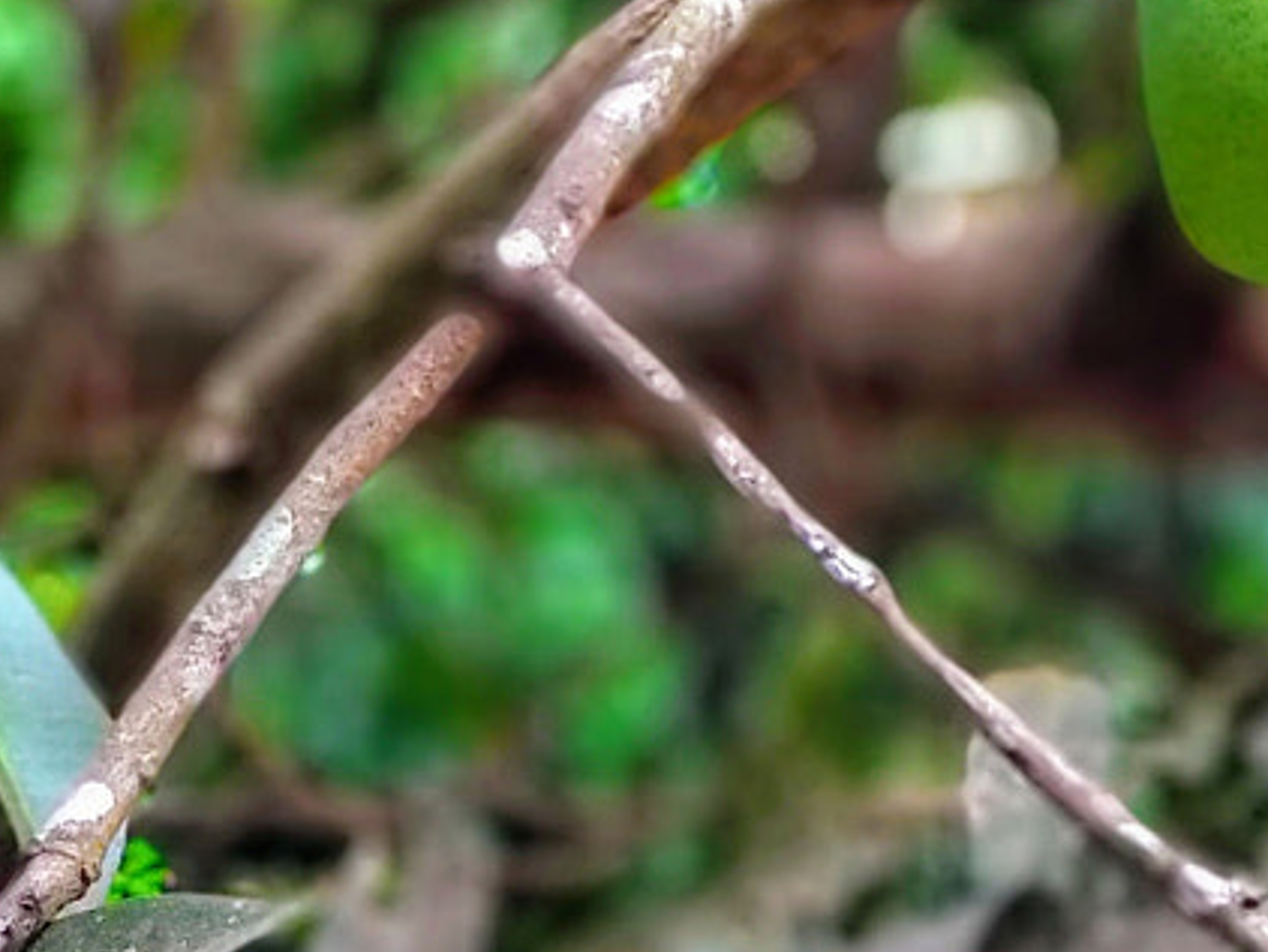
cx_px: 1280
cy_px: -261
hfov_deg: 10.0
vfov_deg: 7.5
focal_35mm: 197
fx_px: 7220
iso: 500
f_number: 2.6
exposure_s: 1/60
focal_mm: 5.99
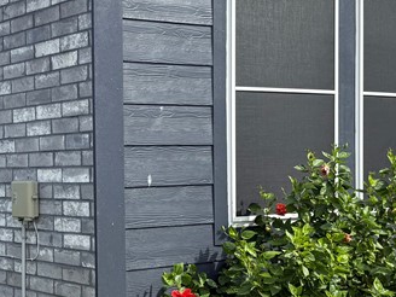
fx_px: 858
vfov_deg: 19.6
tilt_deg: -0.7
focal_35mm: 75
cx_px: 51
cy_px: 185
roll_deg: +1.4
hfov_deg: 25.3
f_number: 1.78
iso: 80
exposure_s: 1/2907
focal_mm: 6.76
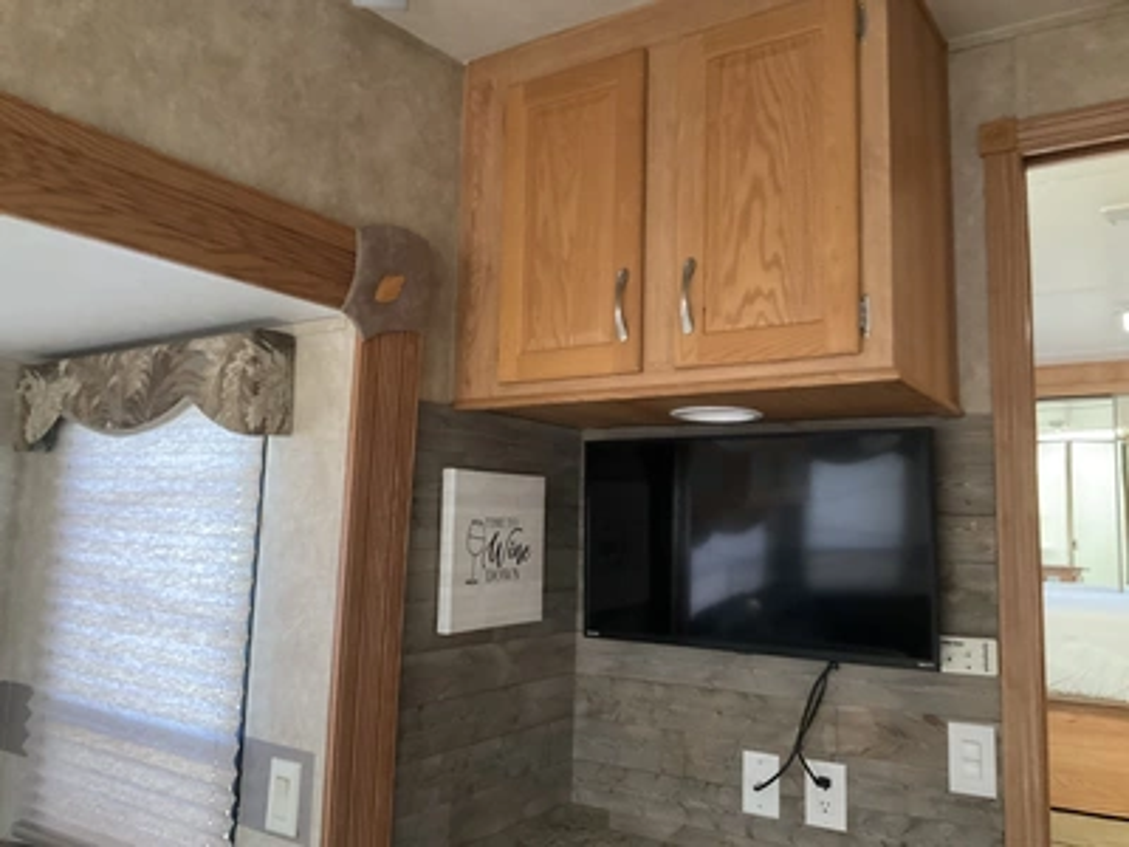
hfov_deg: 61.7
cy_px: 424
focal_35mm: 29
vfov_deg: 48.2
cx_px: 564
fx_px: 946
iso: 320
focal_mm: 3
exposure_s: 1/40
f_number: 1.8
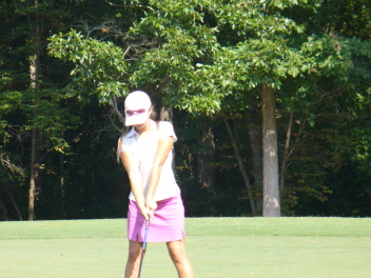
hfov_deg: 8.9
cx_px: 186
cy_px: 139
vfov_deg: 6.7
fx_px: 2379
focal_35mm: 222
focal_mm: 36.6
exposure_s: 1/160
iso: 80
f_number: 4.5
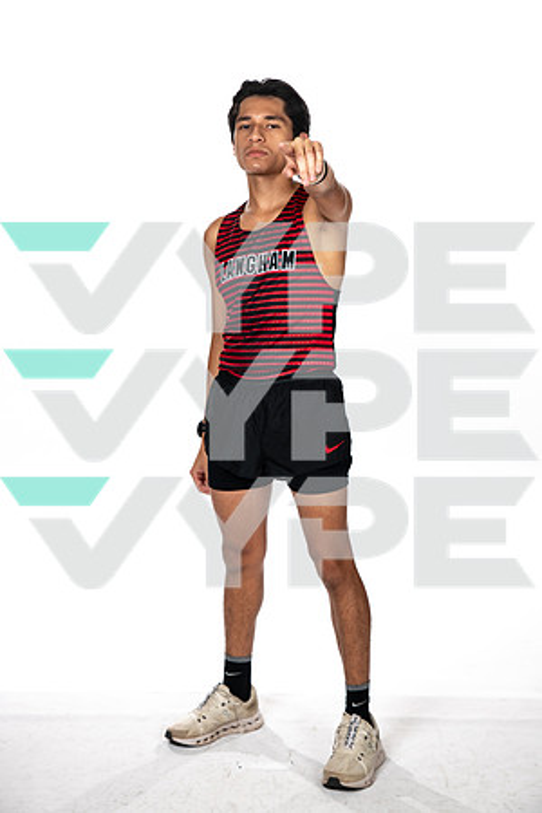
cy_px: 406
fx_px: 1468
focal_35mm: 65
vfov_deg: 31.0
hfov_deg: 20.9
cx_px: 271
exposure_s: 1/320
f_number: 7.1
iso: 400
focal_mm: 65
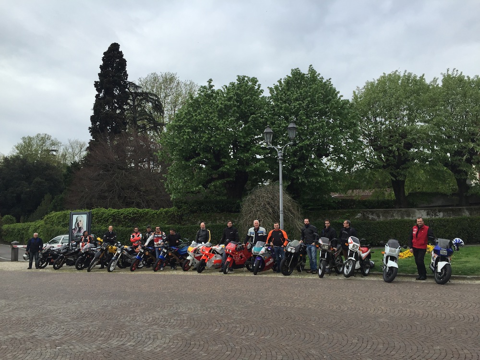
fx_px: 402
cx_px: 240
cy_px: 180
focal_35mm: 29
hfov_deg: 61.7
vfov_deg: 48.2
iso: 32
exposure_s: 1/1163
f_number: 2.2
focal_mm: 4.15
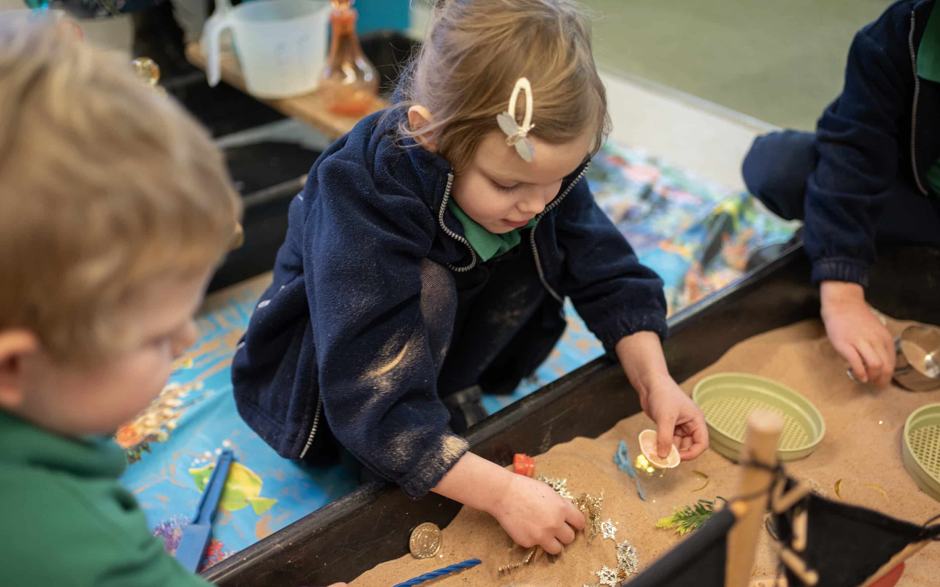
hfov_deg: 54.0
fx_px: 922
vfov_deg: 35.3
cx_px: 467
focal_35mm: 36
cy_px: 295
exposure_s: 1/160
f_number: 1.8
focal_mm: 35
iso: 640
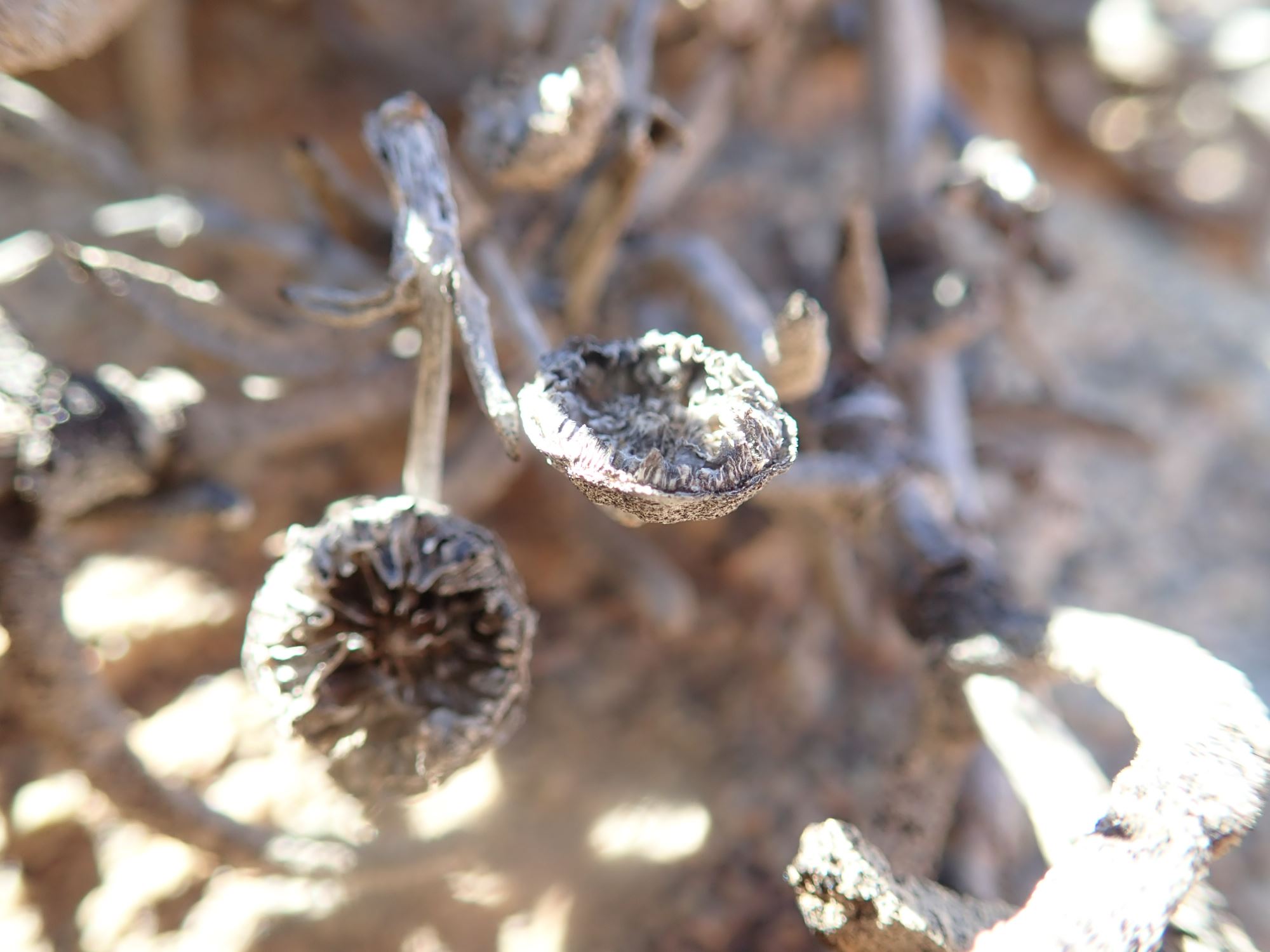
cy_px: 476
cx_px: 635
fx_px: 1101
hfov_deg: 60.0
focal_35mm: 30
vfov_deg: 46.8
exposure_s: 1/160
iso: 100
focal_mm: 5.5
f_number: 2.3
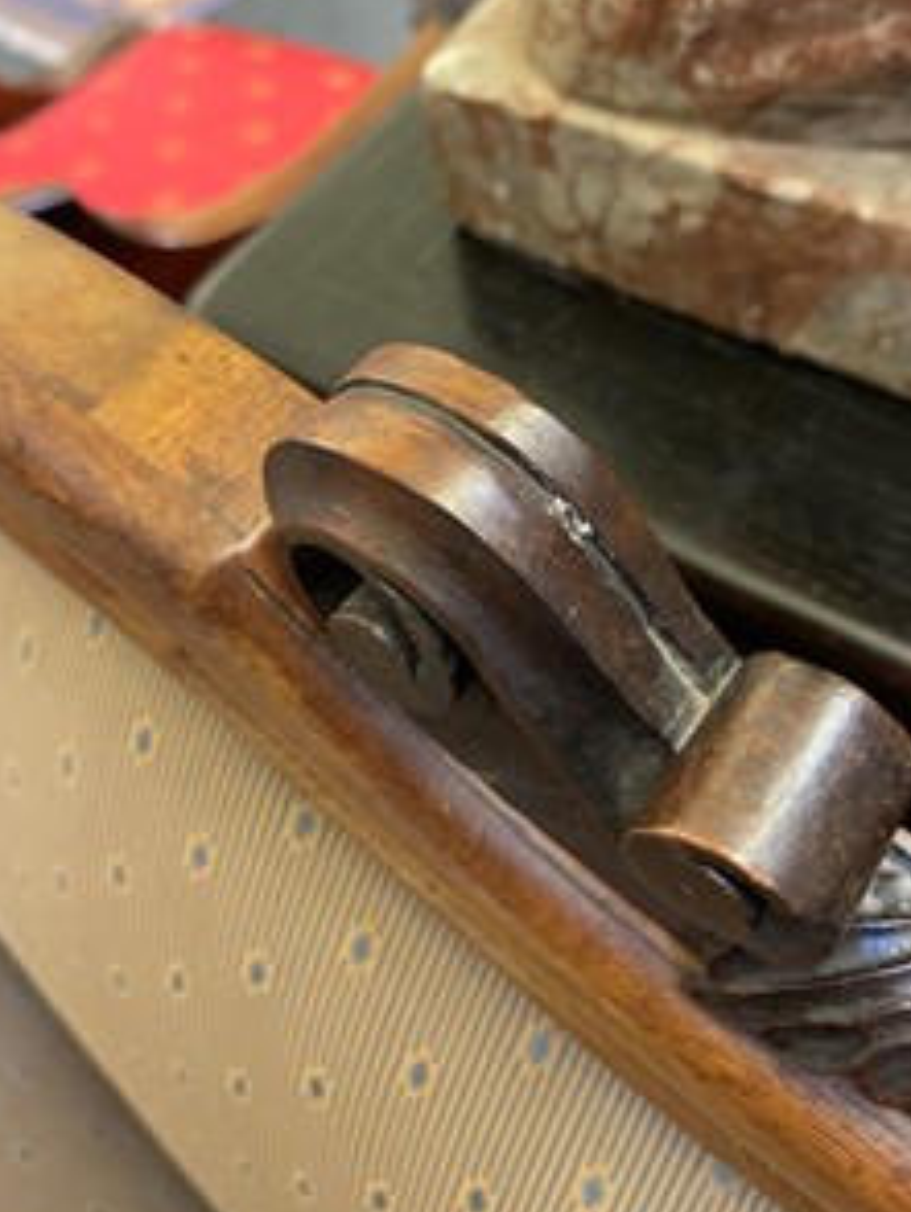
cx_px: 540
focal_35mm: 34
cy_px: 404
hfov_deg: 41.7
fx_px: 1191
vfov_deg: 52.9
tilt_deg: -49.7
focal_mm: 5.1
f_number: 1.6
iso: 400
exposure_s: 1/33
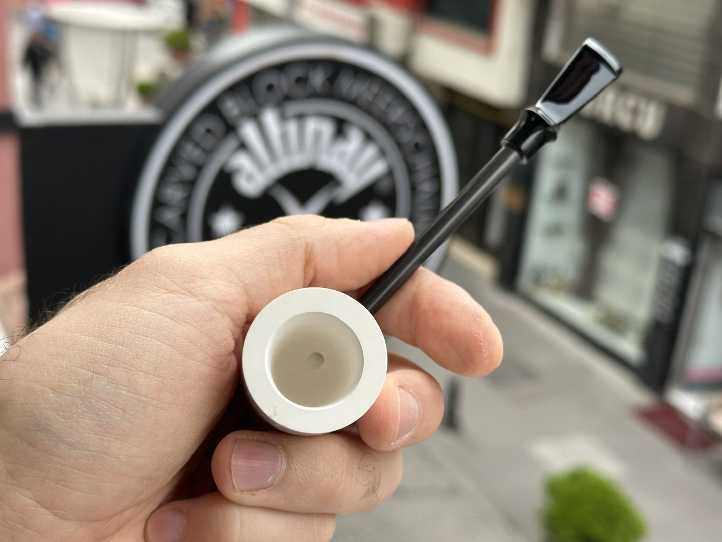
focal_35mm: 48
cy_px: 271
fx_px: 1001
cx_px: 361
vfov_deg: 30.3
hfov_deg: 39.7
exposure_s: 1/1085
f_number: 1.78
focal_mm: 6.86
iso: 64
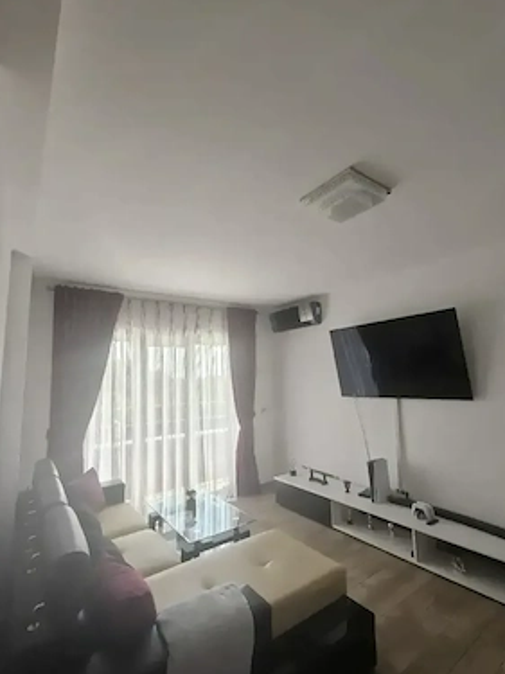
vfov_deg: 94.5
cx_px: 262
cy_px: 336
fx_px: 311
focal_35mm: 16
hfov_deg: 78.0
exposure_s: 1/200
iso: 1250
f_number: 2
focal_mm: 2.3
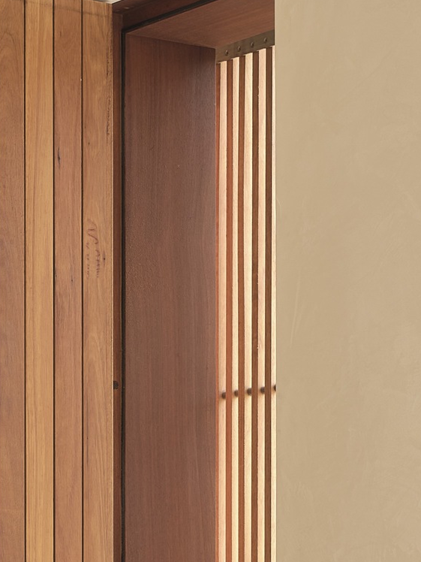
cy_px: 655
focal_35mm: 139
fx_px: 2254
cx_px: 62
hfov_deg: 10.6
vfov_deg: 13.8
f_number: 16
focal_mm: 48.8
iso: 400
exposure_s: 1/1.3
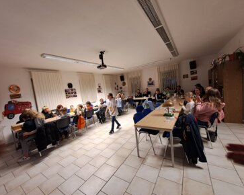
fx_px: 101
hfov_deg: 100.4
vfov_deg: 87.9
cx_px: 110
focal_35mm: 14
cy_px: 100
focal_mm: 1.42
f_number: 2.2
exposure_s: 1/33
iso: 200
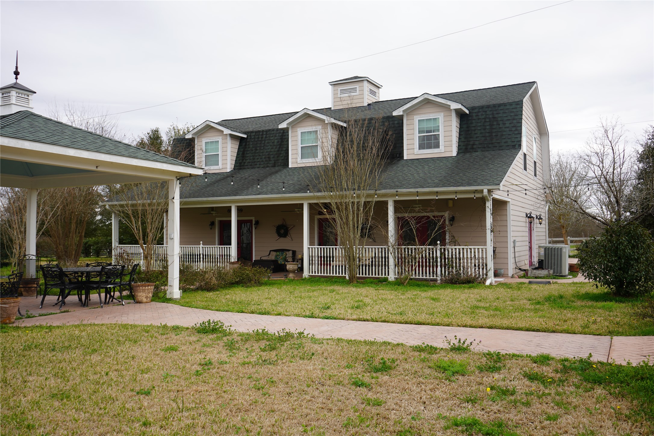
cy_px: 218
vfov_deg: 43.6
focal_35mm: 30
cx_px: 327
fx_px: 545
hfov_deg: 61.9
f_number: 7.1
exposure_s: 1/100
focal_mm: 30
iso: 100
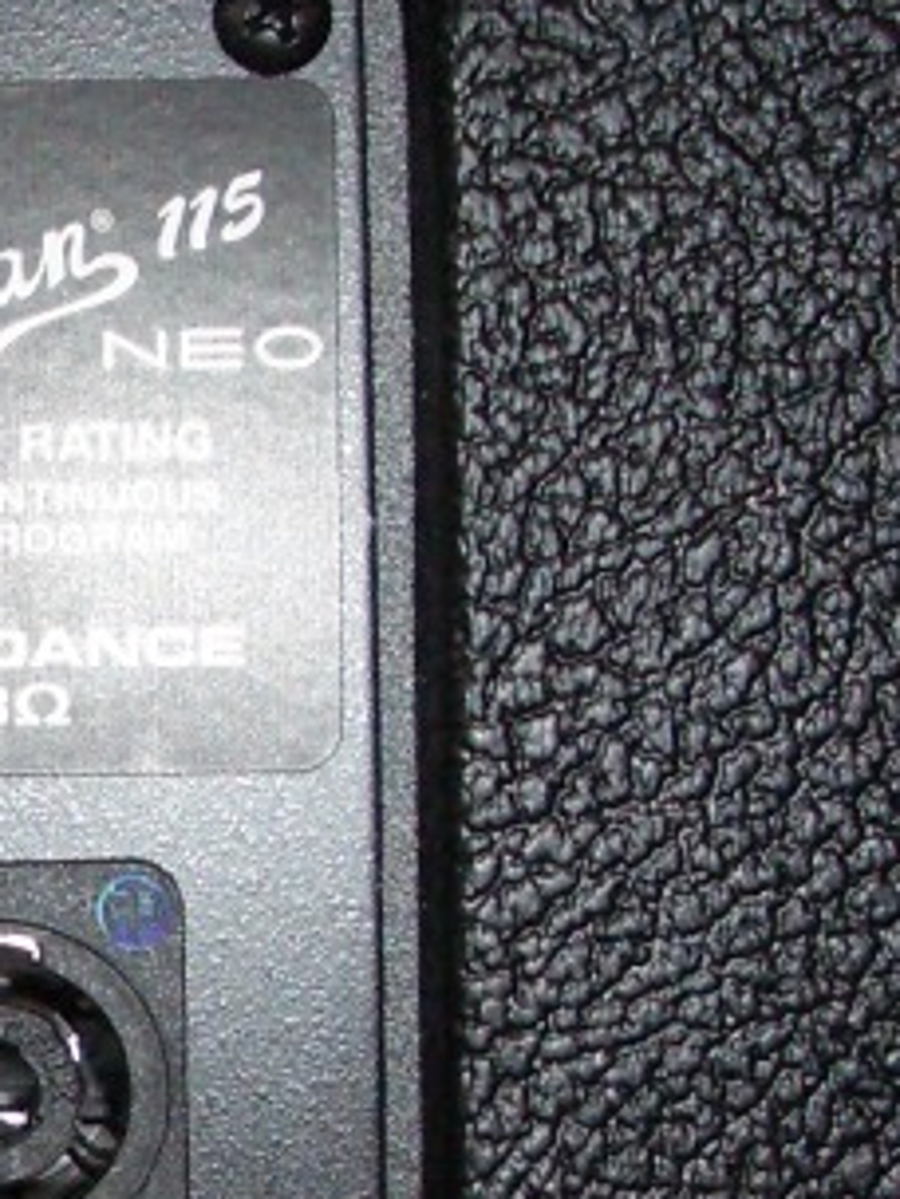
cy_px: 1124
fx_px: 4091
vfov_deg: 16.4
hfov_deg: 11.8
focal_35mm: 118
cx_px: -616
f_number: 2.6
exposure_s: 1/60
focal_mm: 5.8
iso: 200
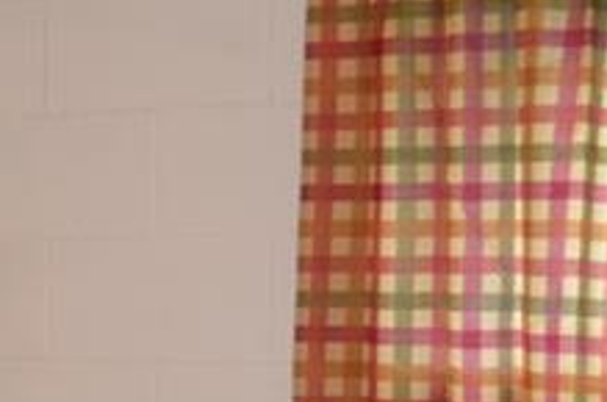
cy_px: 464
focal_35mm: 142
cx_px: -334
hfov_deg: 13.5
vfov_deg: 9.5
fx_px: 2389
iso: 720
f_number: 4.2
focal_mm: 26
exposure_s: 1/60
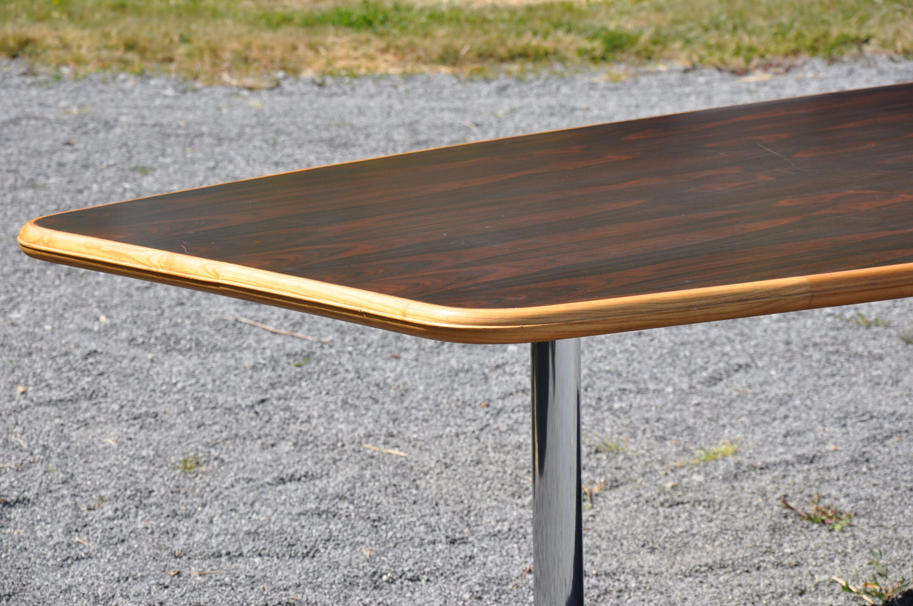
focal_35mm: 158
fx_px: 3989
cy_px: 303
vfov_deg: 8.7
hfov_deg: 13.1
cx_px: 456
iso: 320
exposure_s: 1/500
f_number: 11
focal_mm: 105
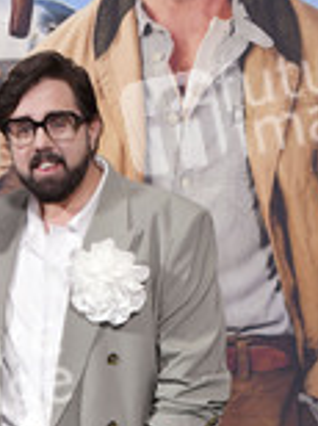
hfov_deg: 15.3
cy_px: 526
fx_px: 1167
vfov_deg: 19.4
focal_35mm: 95
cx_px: 11
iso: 1600
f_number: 5.6
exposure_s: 1/200
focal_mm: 38
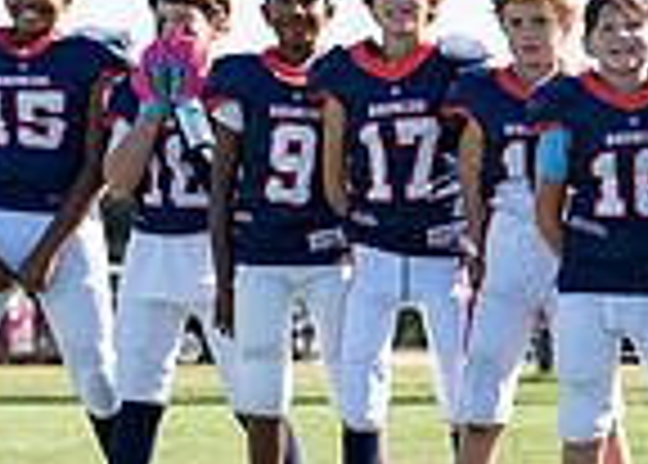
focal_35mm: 241
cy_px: 346
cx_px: 1065
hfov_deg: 8.1
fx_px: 4437
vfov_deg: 6.0
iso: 100
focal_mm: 50
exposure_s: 1/1000
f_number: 2.5
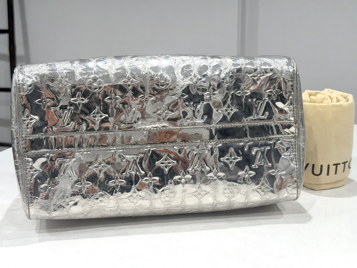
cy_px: 134
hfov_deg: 39.7
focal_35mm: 48
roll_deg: +1.8
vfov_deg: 30.3
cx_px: 178
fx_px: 495
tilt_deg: -15.8
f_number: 1.78
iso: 200
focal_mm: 6.76
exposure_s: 1/120
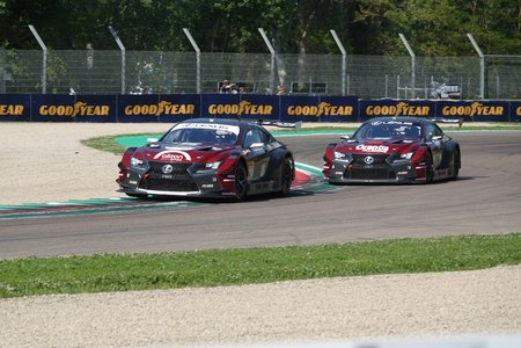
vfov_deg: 6.2
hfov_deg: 9.3
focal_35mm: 221
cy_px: 174
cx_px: 260
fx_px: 3198
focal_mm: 81.1
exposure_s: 1/800
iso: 100
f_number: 4.5
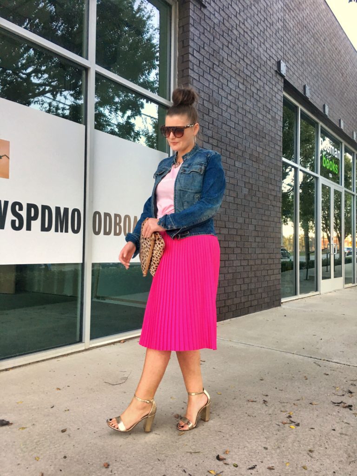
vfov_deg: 61.7
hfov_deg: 48.2
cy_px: 238
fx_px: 399
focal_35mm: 29
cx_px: 178
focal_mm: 4.15
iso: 40
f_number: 2.2
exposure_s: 1/30
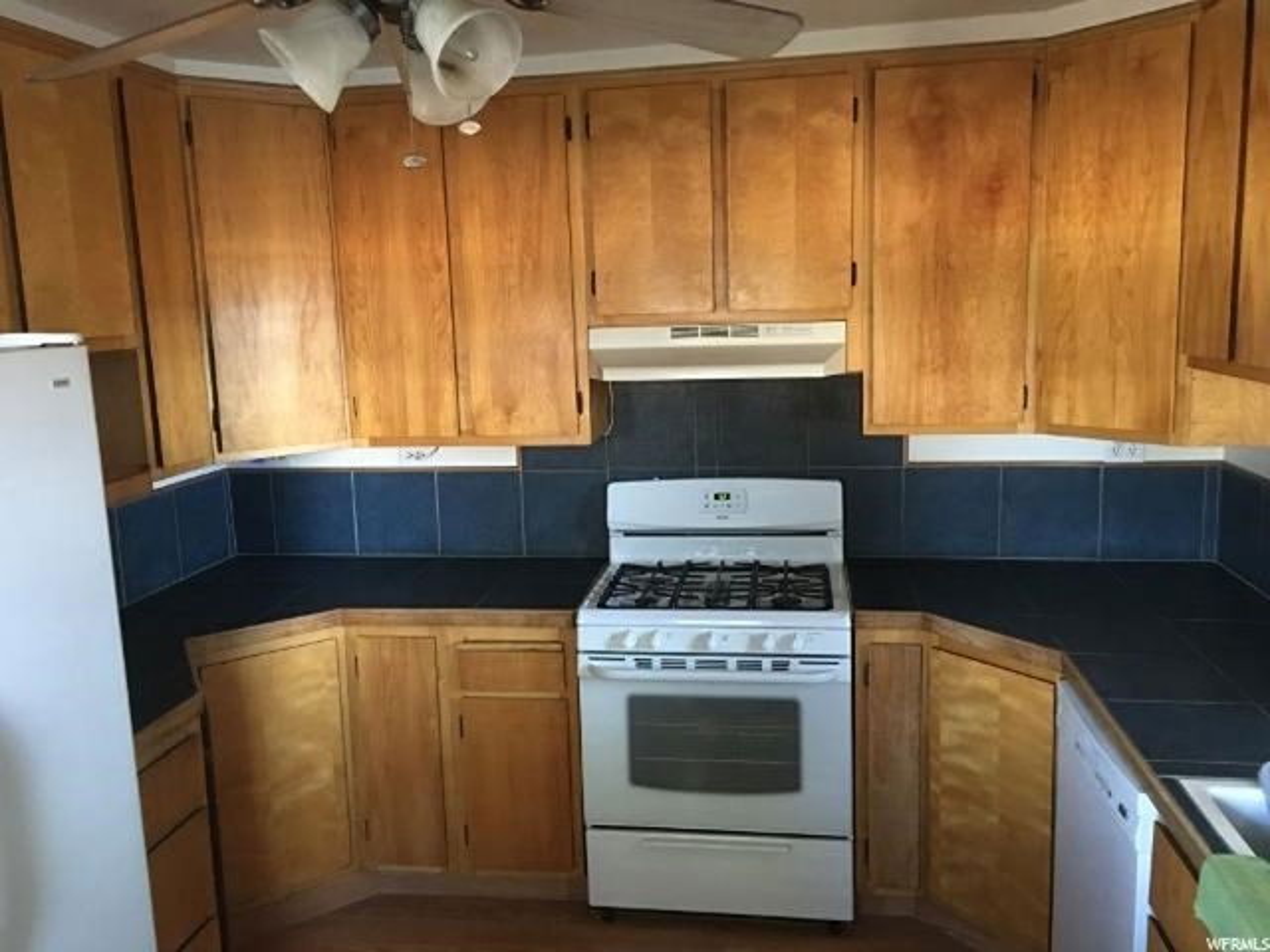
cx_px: 635
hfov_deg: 61.7
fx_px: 1064
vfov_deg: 48.2
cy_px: 476
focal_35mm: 29
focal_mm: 4.15
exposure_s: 1/4
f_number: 2.2
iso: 80
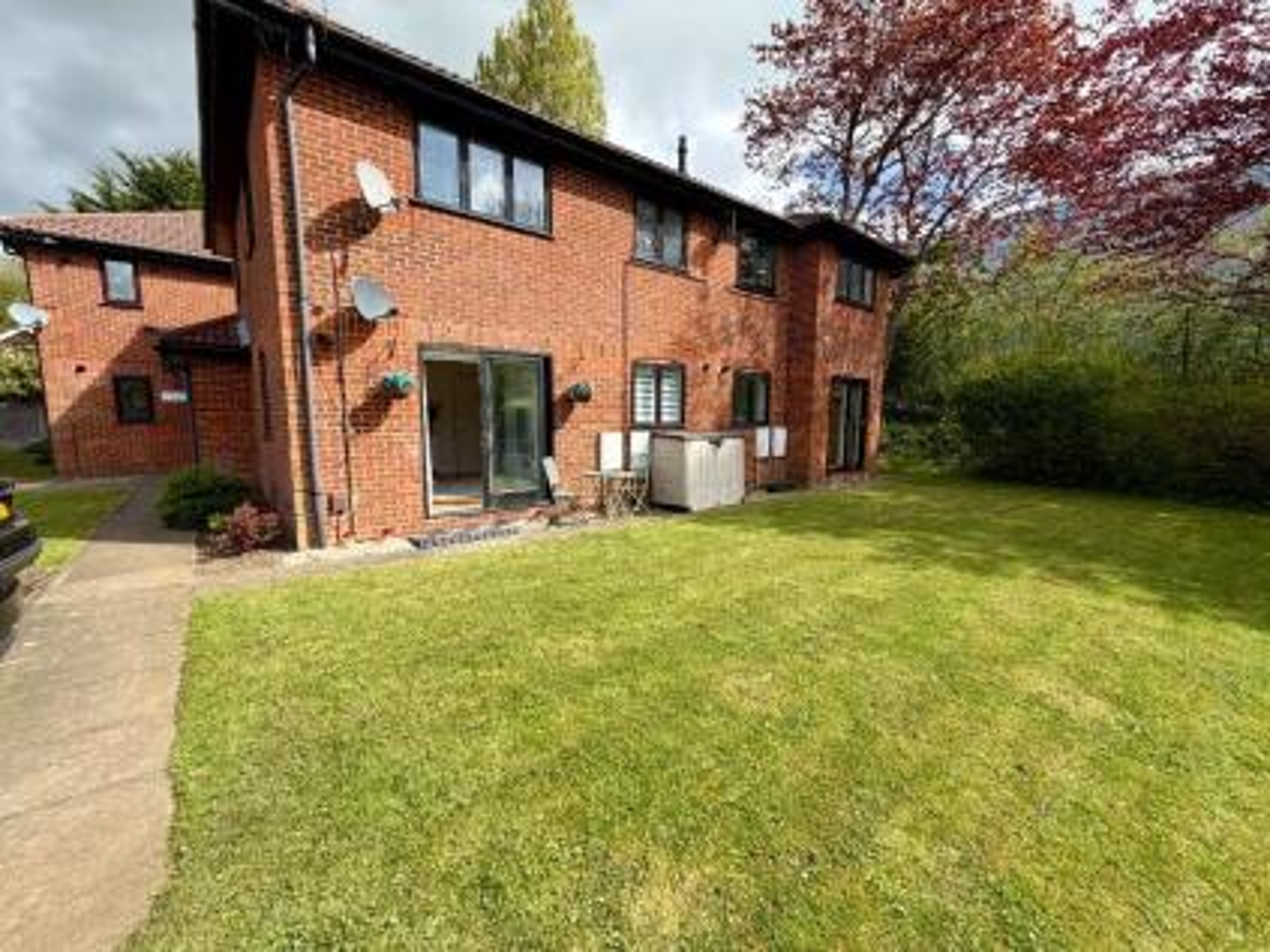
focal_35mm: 14
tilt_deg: -7.1
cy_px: 476
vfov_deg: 85.6
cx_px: 635
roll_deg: +0.3
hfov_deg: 102.1
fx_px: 513
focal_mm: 2.22
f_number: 2.2
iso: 40
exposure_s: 1/770
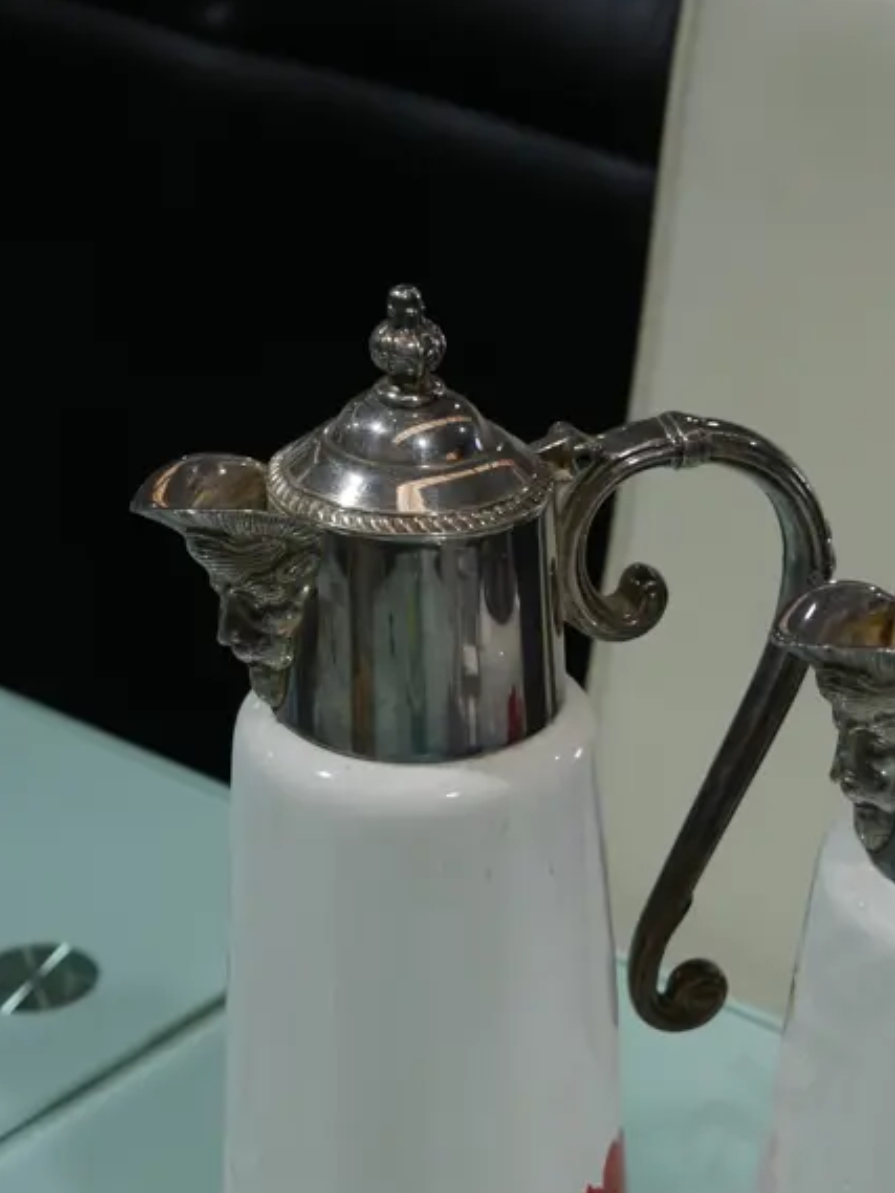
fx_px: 2481
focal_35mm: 72
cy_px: 1046
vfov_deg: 26.2
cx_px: 800
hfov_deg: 20.1
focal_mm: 20
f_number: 4.4
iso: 200
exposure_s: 1/100
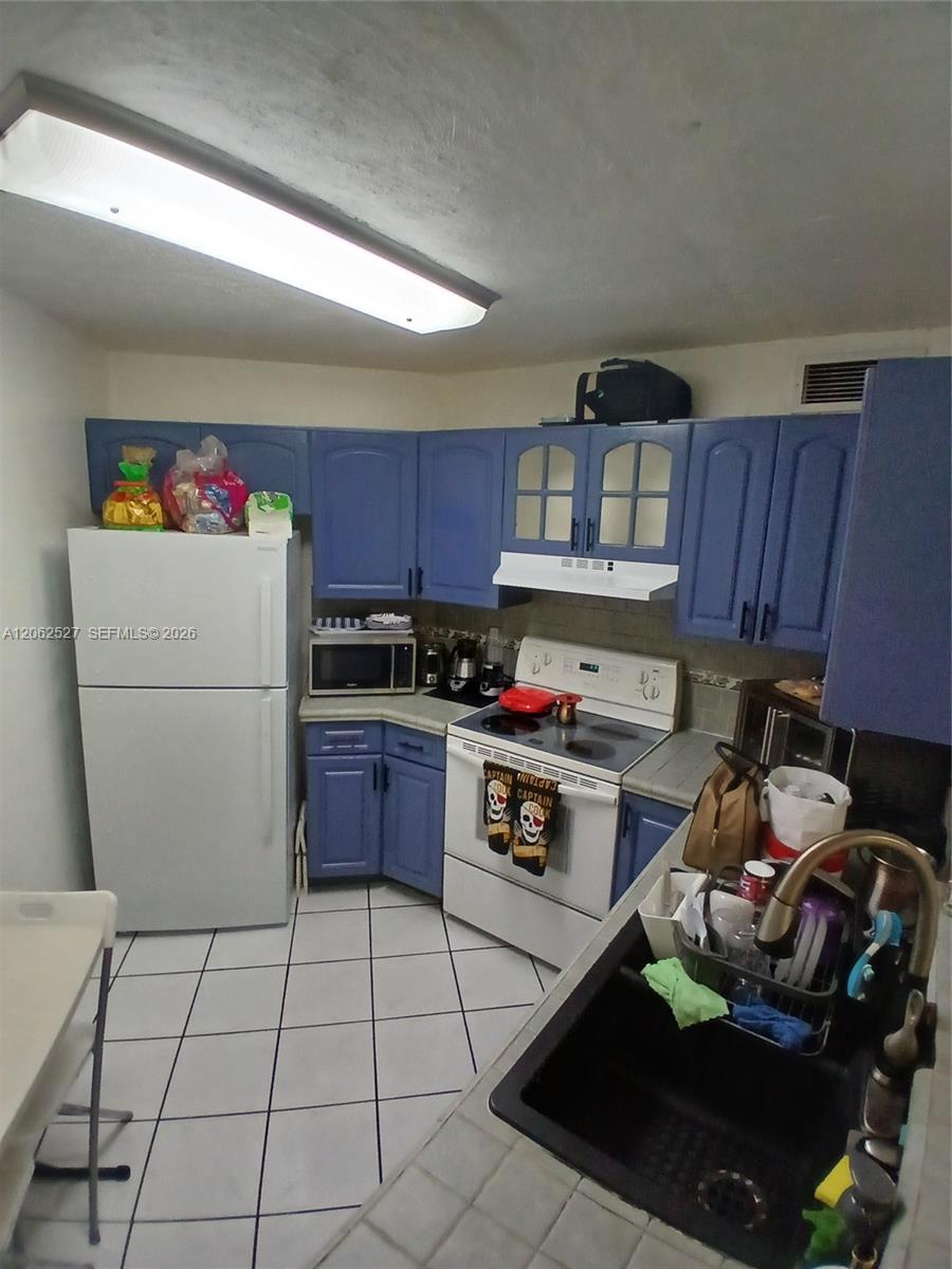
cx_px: 476
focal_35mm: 17
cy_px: 634
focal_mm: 1.4
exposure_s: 1/30
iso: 160
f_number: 2.2
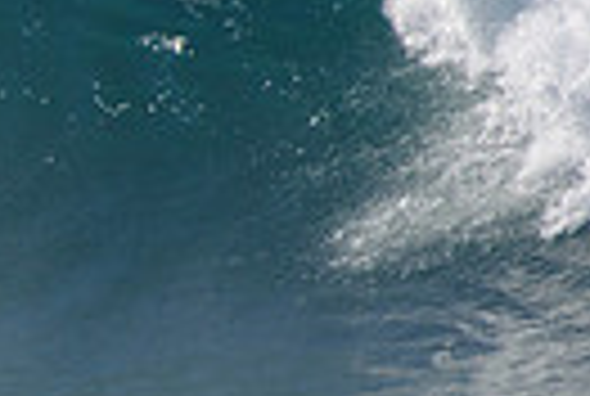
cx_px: -622
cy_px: 290
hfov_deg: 0.6
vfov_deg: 0.4
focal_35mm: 3311
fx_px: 54387
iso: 280
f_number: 5.6
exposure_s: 1/2000
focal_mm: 500
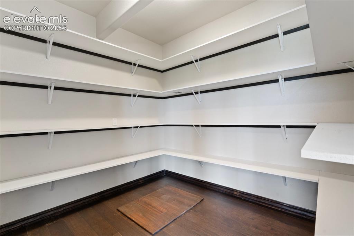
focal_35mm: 16
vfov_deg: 73.7
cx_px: 177
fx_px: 157
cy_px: 118
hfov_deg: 96.8
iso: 200
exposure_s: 1.3
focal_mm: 16
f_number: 9
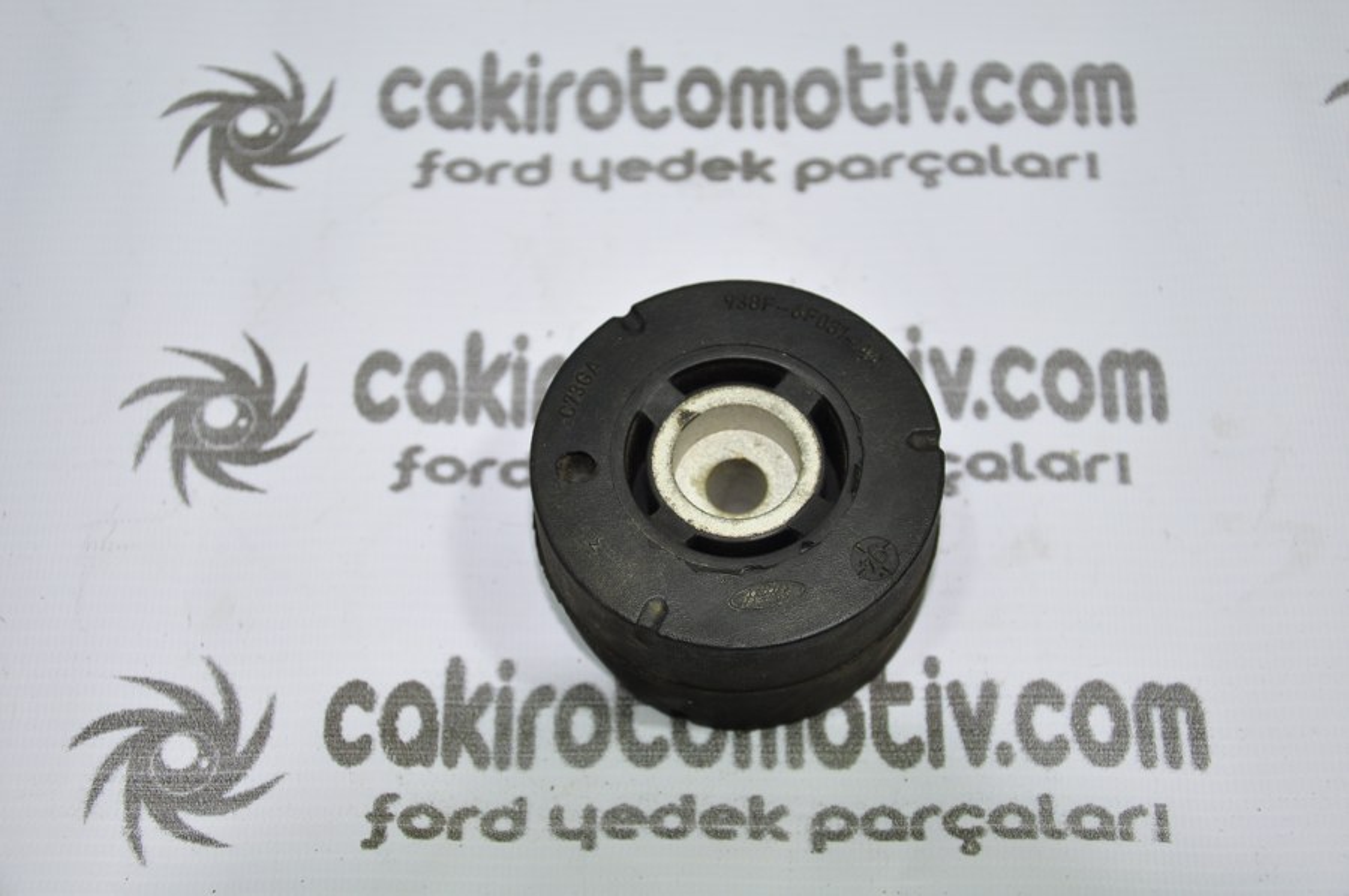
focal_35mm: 60
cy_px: 448
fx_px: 2246
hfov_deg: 33.4
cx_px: 674
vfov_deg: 22.6
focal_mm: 40
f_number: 5
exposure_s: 1/40
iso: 200
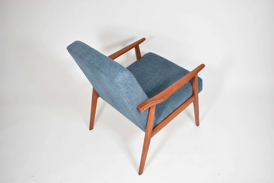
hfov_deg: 57.2
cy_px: 92
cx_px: 137
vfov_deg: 40.0
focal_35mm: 33
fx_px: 251
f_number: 5
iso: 800
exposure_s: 1/125
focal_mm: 22
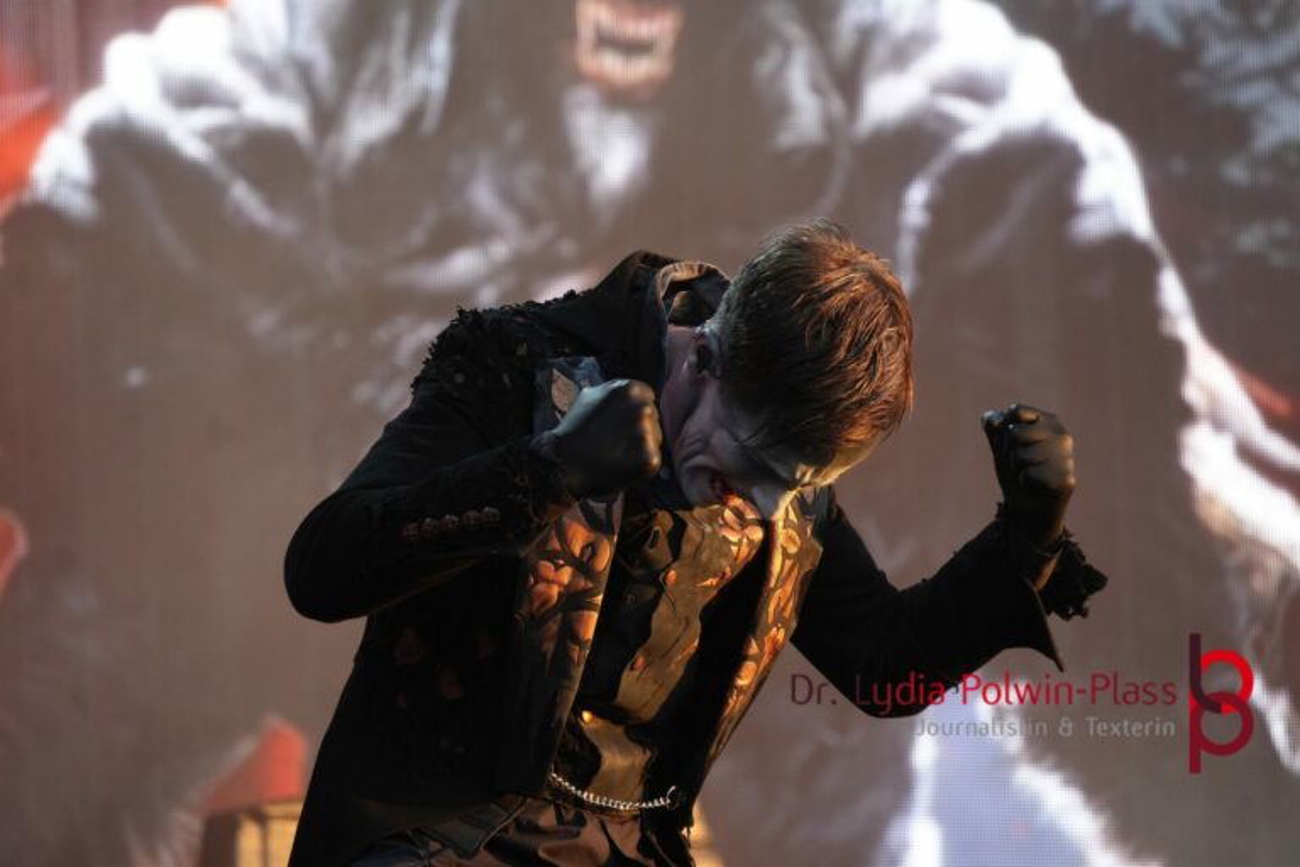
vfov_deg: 5.1
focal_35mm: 268
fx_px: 9695
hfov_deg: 7.7
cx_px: 650
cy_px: 434
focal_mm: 179
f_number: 6.3
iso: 1250
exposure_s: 1/320
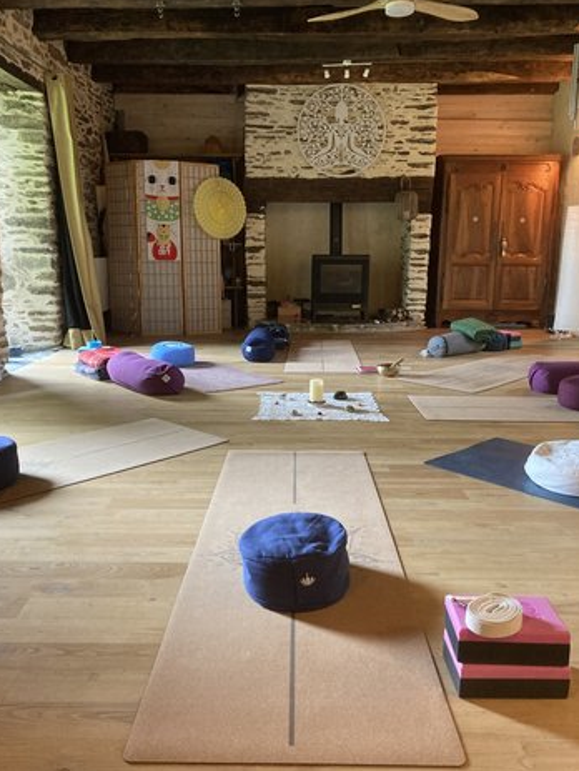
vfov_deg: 61.6
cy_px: 380
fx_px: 646
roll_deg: -0.5
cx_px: 290
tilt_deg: -9.4
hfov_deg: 48.3
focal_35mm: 29
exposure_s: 1/33
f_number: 1.8
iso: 320
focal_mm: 3.99
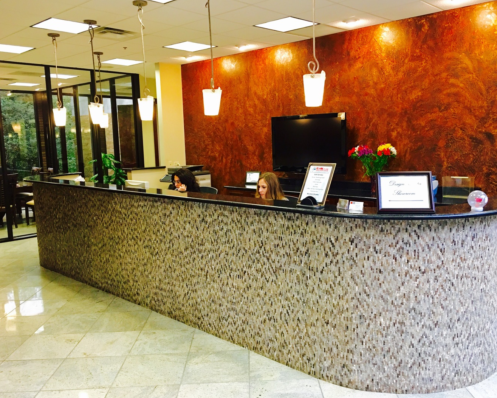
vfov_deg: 47.1
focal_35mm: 31
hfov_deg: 57.1
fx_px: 456
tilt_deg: -6.7
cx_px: 265
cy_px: 199
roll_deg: +1.6
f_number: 2.2
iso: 50
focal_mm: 4.15
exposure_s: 1/15
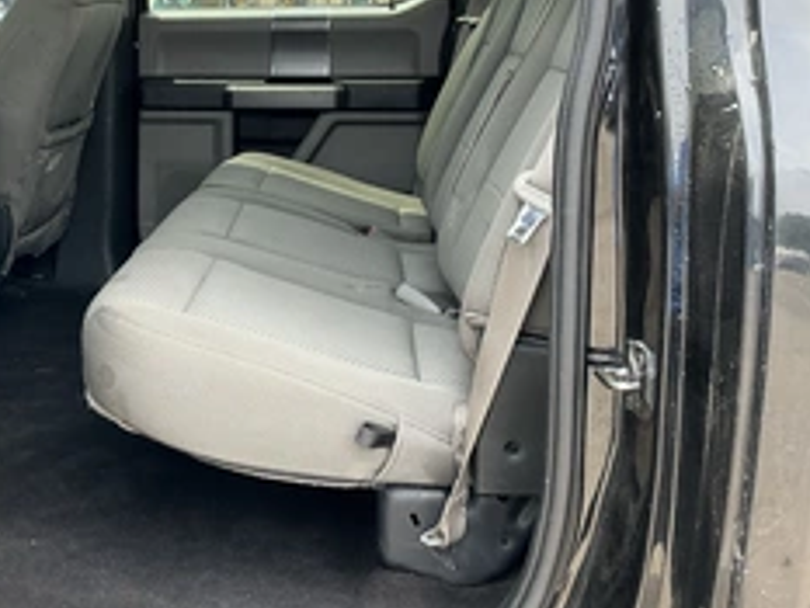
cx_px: 146
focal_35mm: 48
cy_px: 156
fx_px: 1124
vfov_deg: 29.8
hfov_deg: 38.0
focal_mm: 3
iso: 25
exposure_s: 1/150
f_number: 1.8
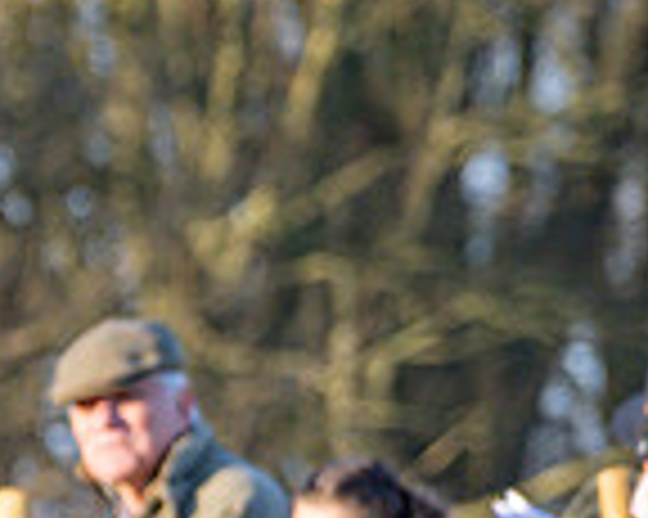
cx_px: -786
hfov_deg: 1.8
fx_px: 20564
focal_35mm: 1073
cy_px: 714
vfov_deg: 1.4
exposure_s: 1/1000
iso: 400
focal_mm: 150
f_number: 4
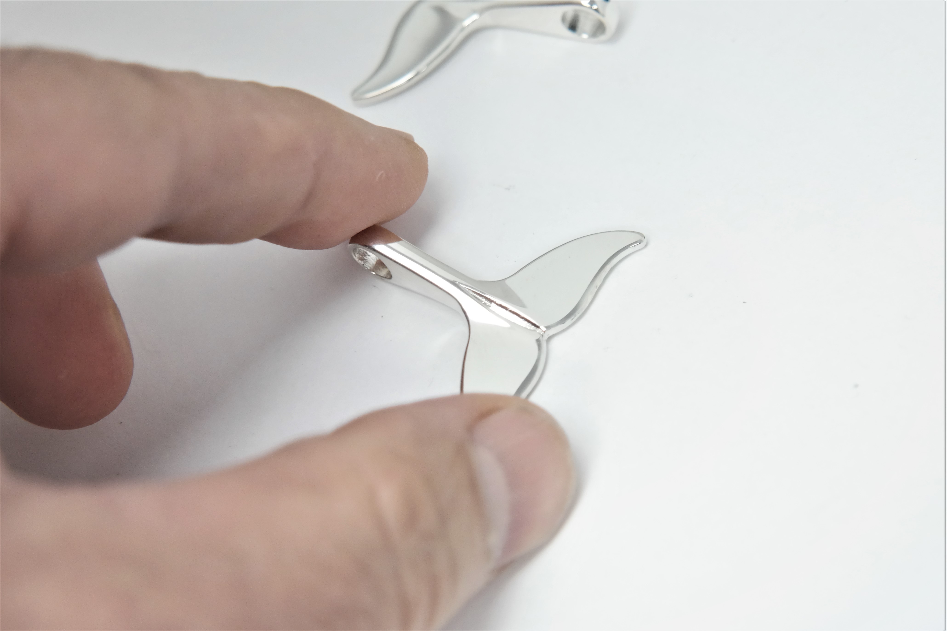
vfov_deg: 24.2
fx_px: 1473
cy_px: 316
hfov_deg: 35.6
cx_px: 474
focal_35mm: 56
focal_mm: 37
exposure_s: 1/60
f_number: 4.5
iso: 800
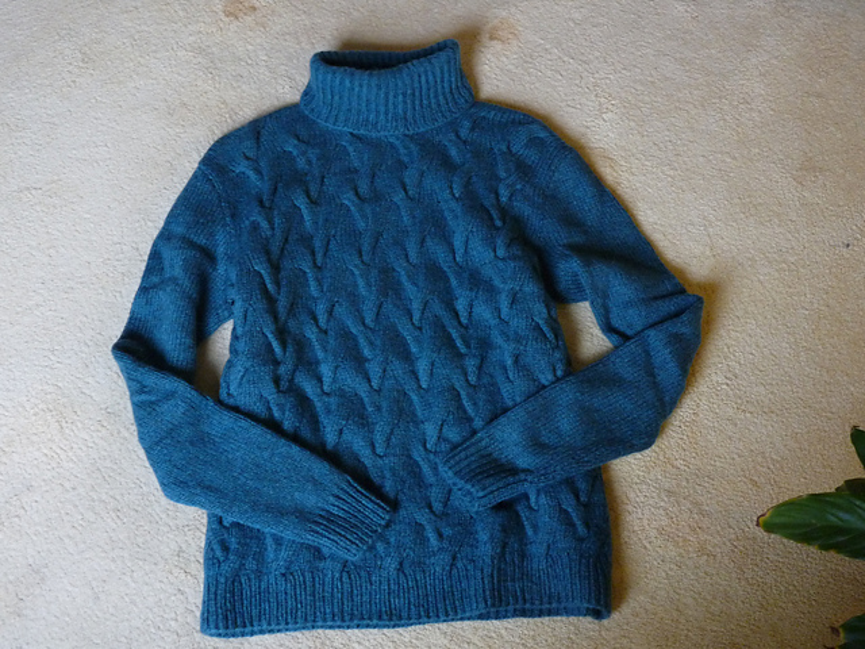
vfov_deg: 36.0
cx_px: 432
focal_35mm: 40
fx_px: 1000
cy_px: 324
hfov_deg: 46.8
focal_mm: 7.2
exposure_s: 1/8
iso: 400
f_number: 3
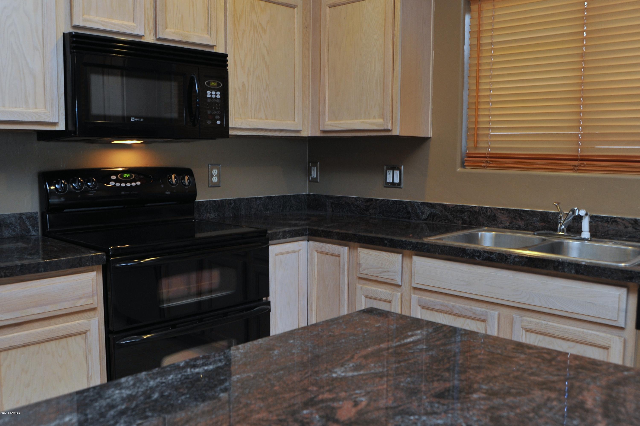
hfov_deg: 58.7
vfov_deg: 41.1
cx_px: 320
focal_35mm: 32
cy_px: 213
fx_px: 568
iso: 1000
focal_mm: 32
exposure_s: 1/30
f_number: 6.3
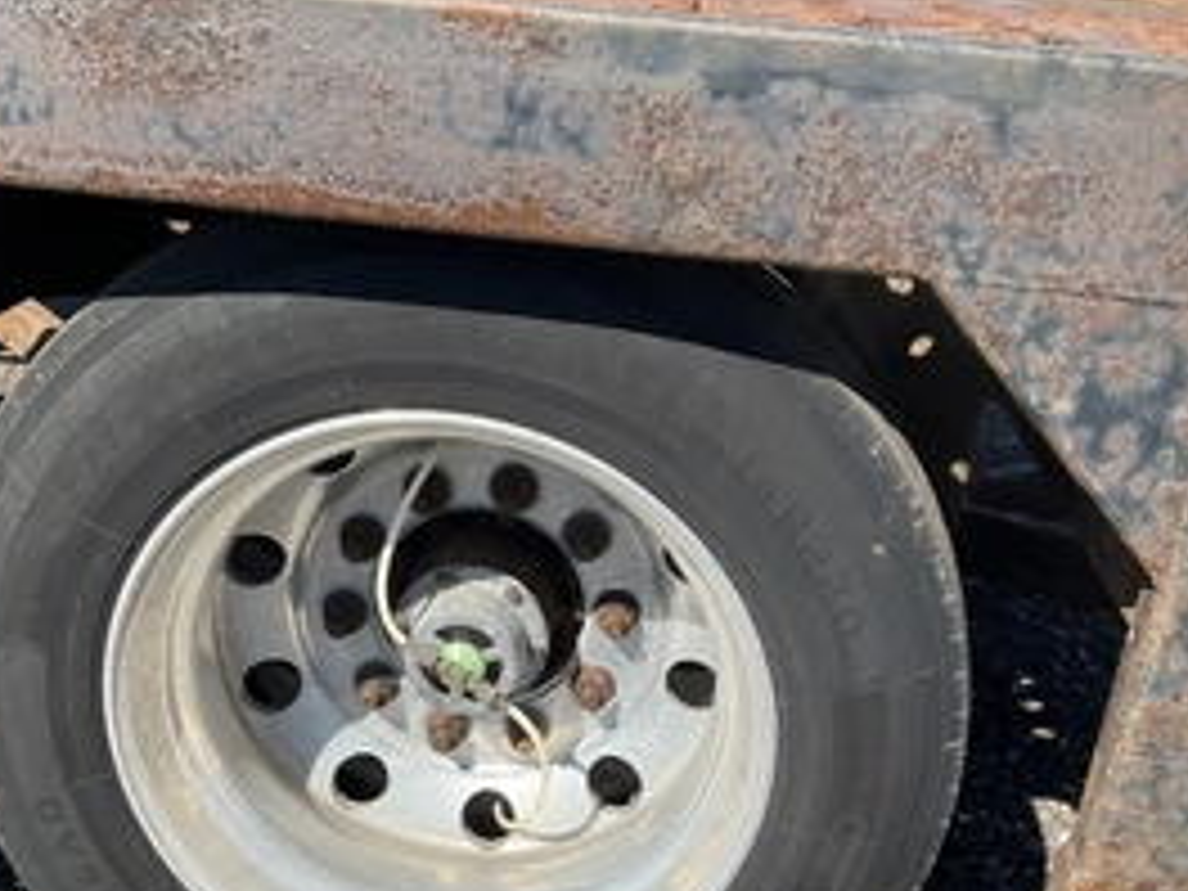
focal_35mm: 44
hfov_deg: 42.9
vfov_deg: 32.5
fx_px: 1510
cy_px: 621
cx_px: 544
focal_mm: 3
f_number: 1.8
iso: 25
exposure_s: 1/978
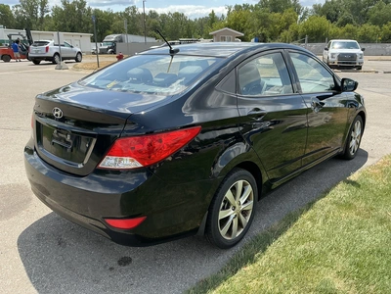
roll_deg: +0.3
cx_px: 196
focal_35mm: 28
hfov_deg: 63.4
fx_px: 316
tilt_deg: -17.1
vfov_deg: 49.7
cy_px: 147
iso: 25
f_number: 1.8
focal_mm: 3
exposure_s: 1/829
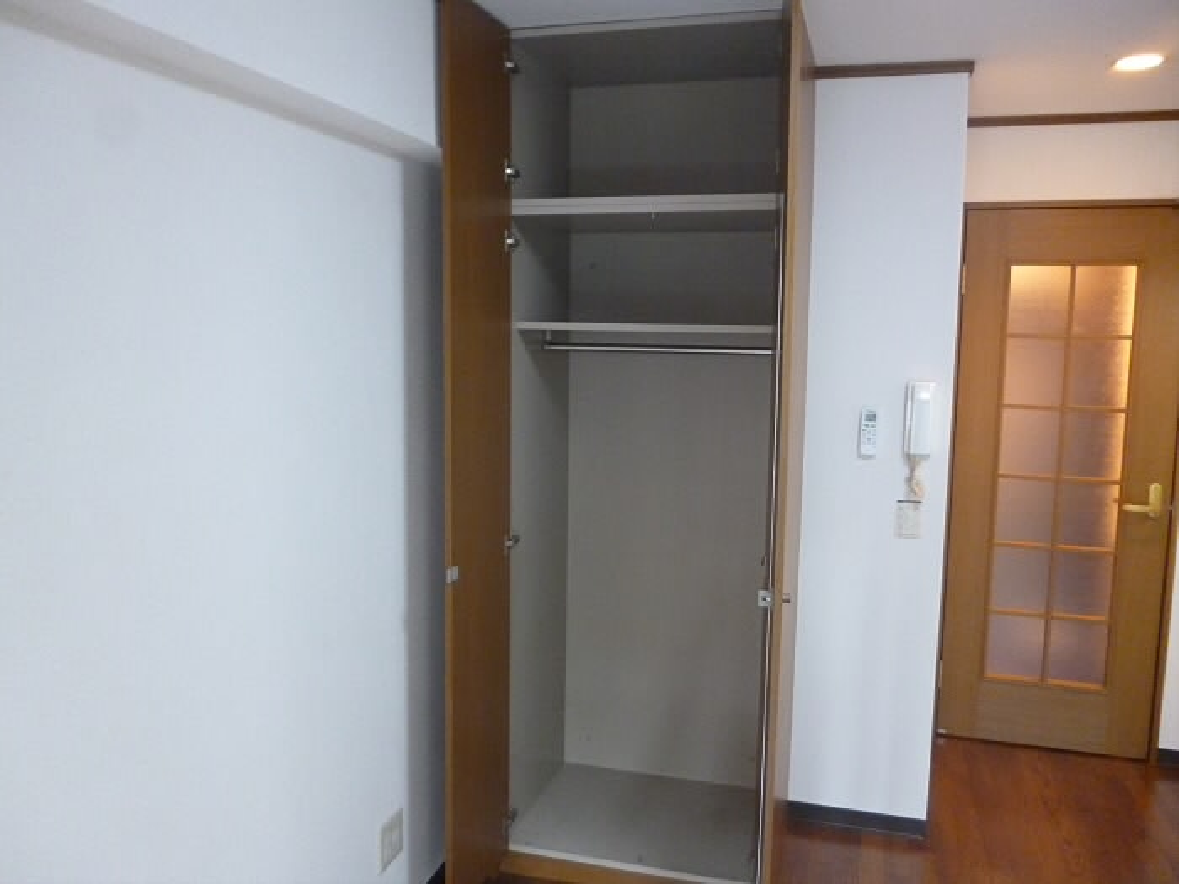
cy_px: 442
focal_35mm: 28
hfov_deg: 63.4
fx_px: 954
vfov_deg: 49.7
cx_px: 590
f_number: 3.1
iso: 800
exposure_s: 1/20
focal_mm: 5
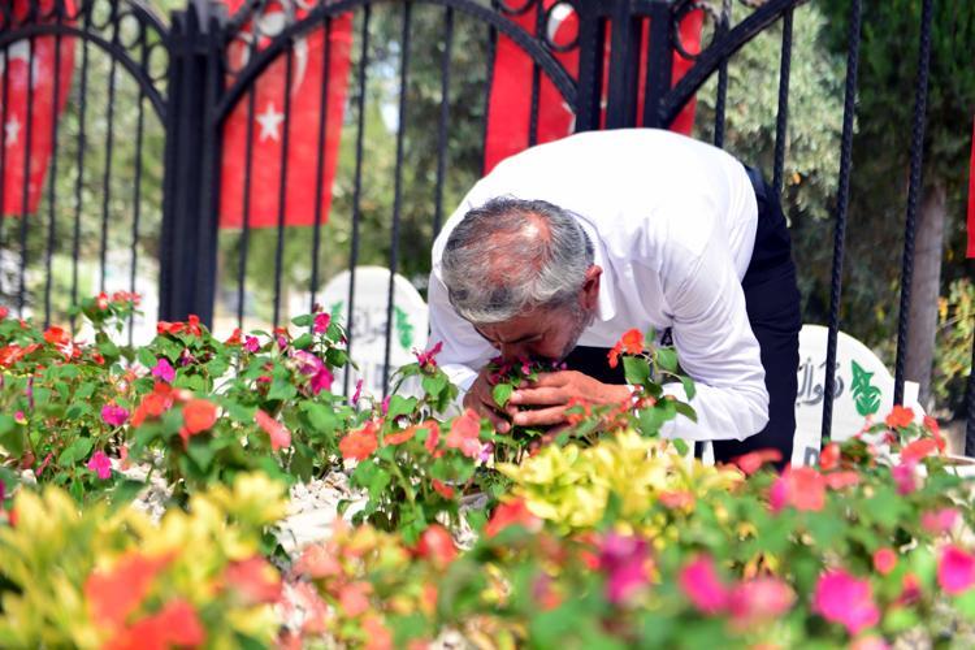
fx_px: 1300
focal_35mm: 48
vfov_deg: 28.1
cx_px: 488
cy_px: 325
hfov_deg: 41.1
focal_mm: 48
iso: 200
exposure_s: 1/1000
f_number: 2.8
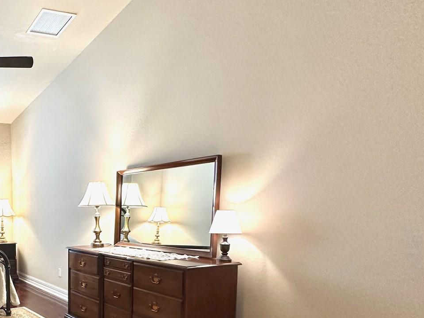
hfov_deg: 47.4
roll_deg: +1.3
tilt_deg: -5.2
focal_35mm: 30
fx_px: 367
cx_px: -18
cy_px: 240
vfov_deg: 45.1
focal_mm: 2.22
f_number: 2.2
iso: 160
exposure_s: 1/60
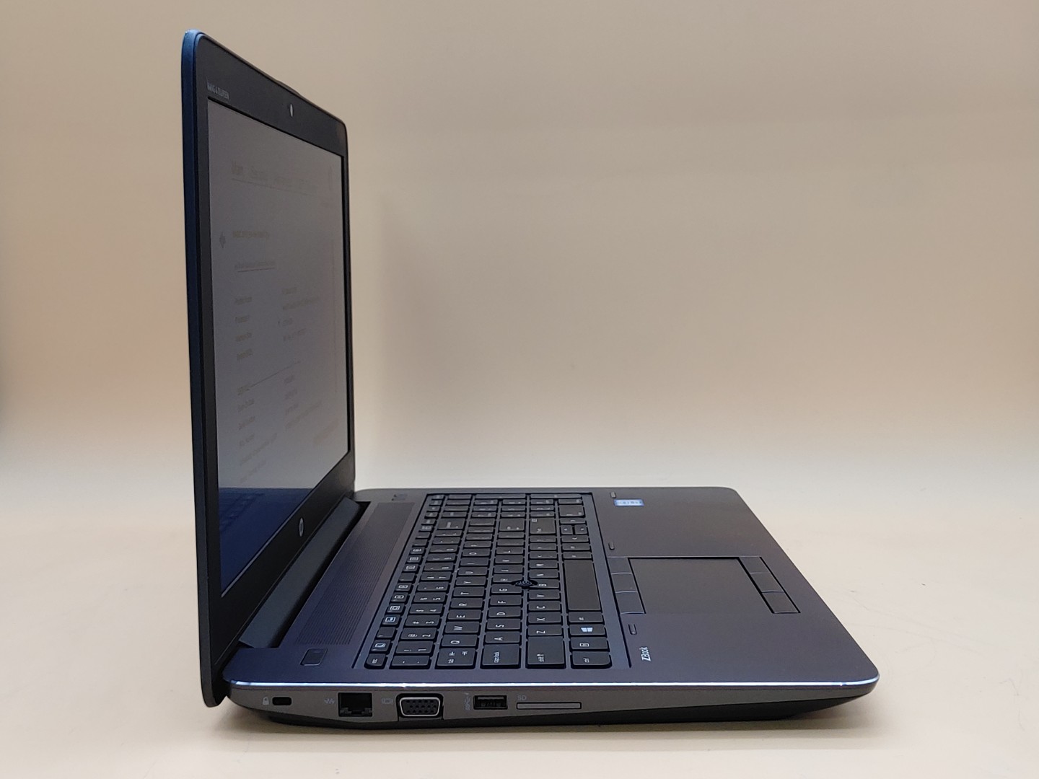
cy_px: 390
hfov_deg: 47.9
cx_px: 520
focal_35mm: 39
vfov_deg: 36.8
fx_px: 1171
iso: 50
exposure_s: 1/110
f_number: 1.8
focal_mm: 4.36
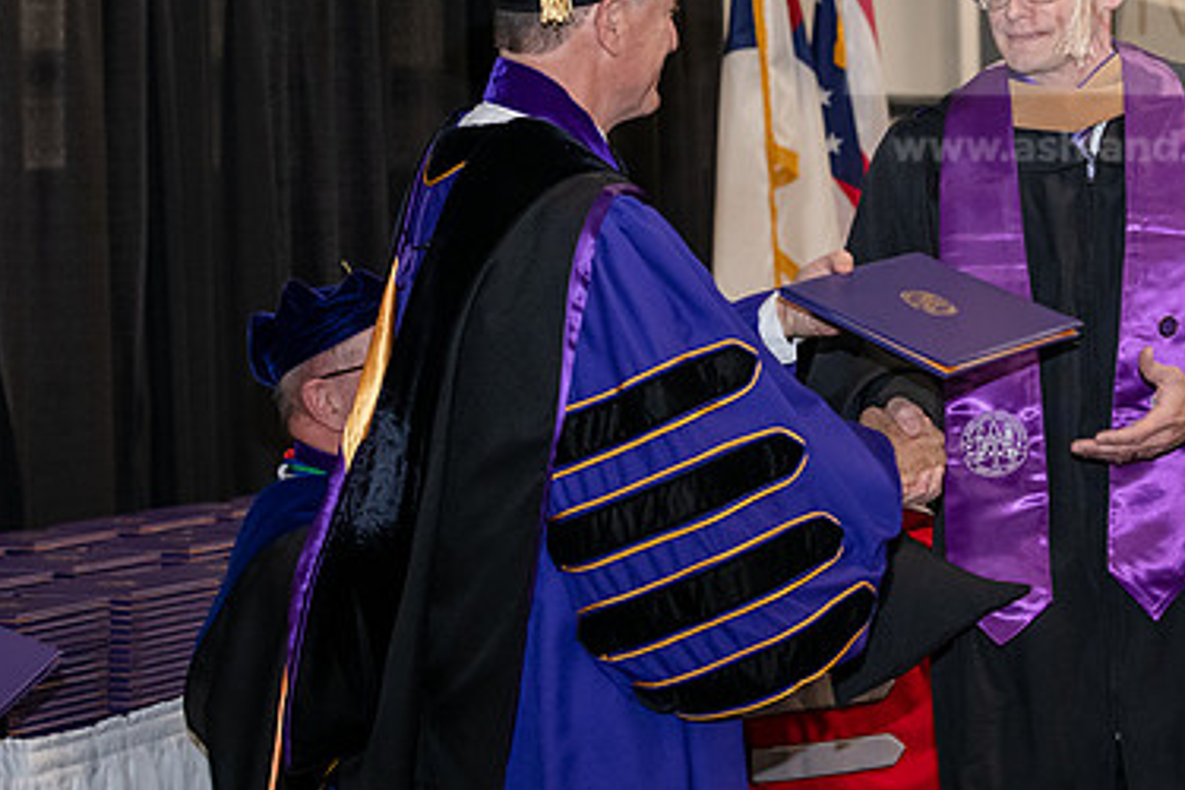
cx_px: 749
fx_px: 3818
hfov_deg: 17.6
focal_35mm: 116
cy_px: 213
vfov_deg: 11.8
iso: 2500
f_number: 5.6
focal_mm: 75
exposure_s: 1/200
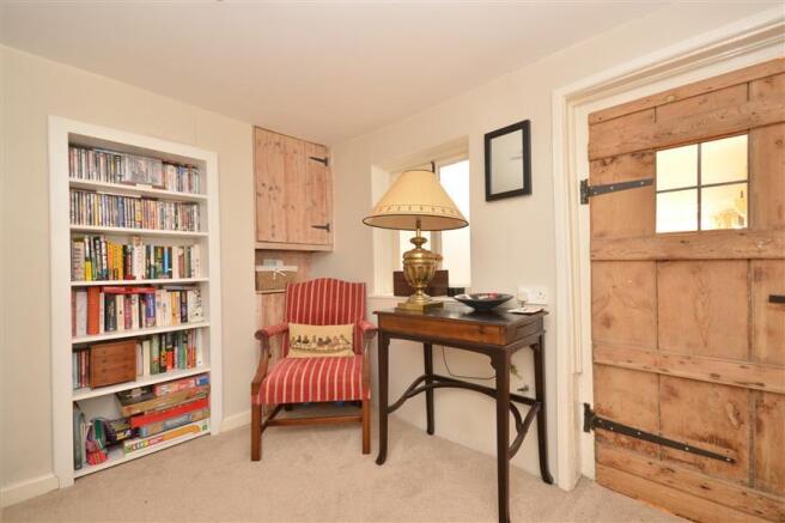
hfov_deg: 100.4
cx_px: 392
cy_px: 262
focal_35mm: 15
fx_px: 327
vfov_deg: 77.3
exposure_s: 1.3
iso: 500
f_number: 9
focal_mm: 10
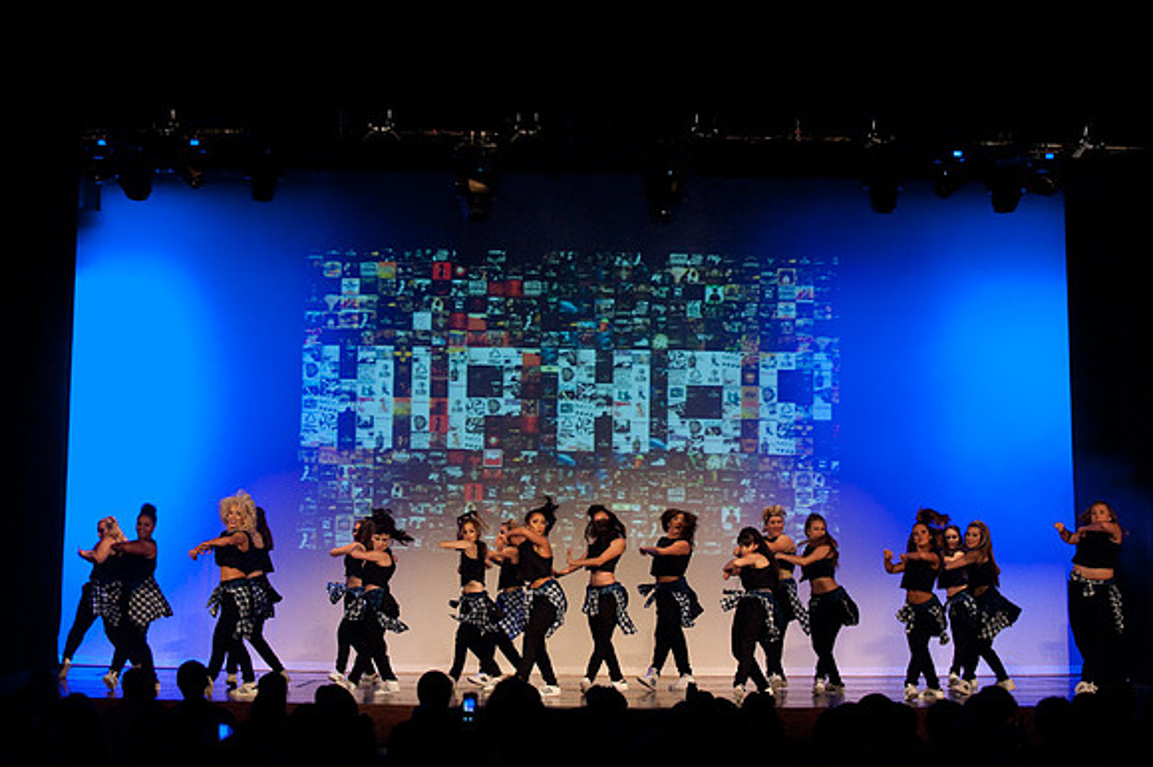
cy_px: 384
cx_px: 576
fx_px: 2241
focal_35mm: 70
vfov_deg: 19.4
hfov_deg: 28.9
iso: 3200
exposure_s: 1/200
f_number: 4
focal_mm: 70
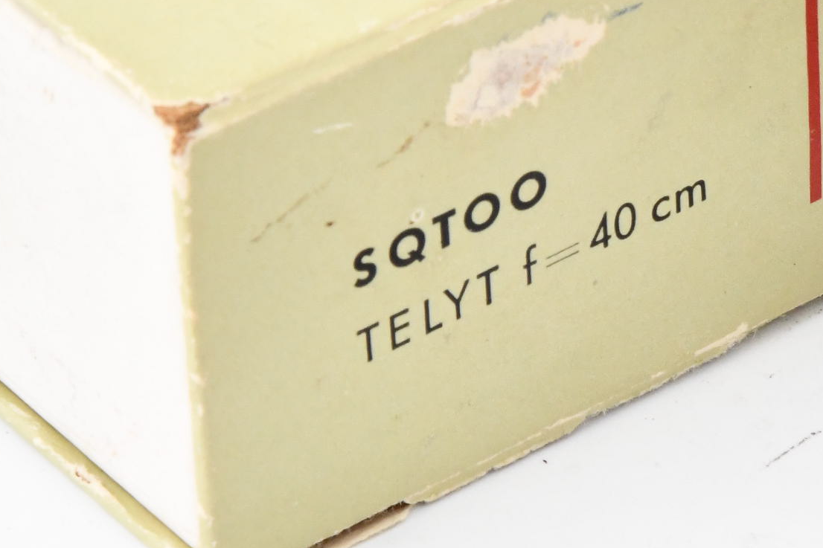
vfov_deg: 3.1
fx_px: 10240
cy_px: 62
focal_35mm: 448
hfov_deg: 4.6
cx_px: 977
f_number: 16
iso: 2500
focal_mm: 120
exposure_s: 1/160
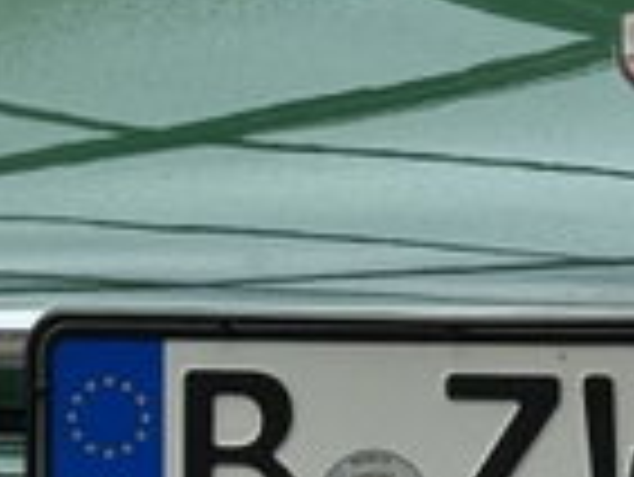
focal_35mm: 349
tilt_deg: -5.2
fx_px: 6397
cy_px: -99
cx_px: 782
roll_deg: +1.4
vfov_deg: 4.3
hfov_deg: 5.6
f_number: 1.78
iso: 64
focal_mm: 6.76
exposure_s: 1/1133
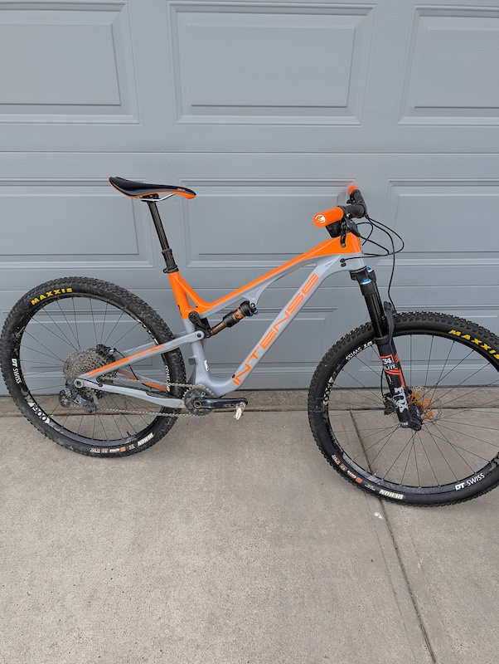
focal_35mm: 24
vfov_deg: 71.5
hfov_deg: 56.9
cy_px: 332
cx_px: 250
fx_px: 460
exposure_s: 1/253
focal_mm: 6.9
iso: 30
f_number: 1.68
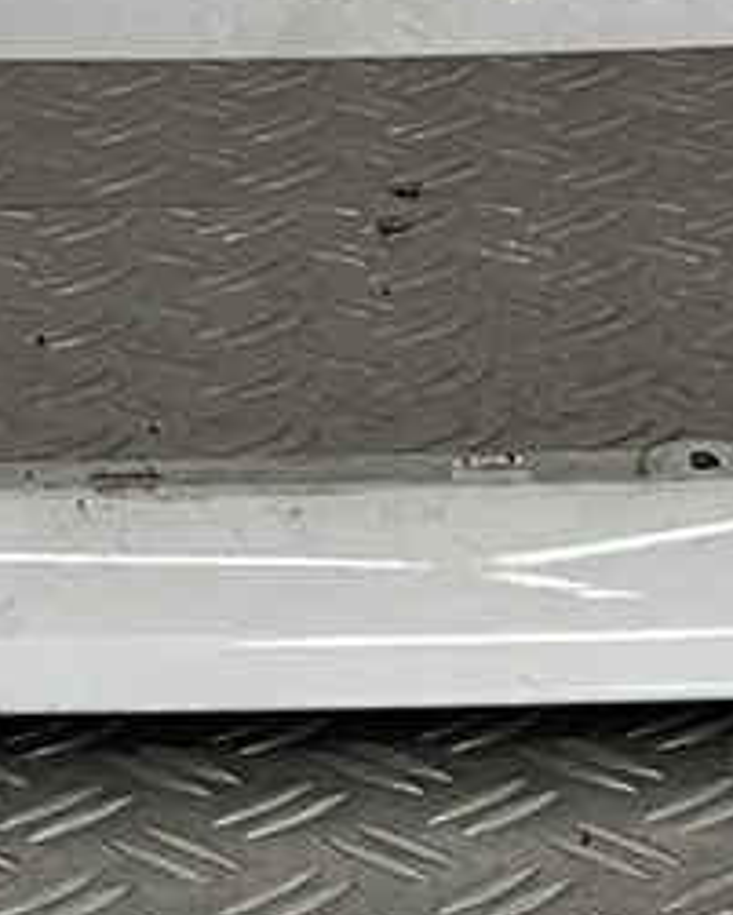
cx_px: 277
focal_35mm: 227
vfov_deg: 8.0
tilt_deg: -7.7
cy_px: -1061
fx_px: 6152
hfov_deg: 6.8
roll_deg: +0.4
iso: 16
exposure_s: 1/344
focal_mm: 3
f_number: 1.8
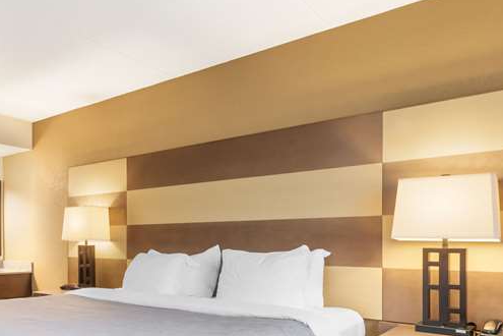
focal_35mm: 31
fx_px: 433
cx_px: 143
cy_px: 261
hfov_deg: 58.0
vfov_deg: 40.8
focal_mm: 15
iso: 400
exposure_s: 1/13
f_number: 11
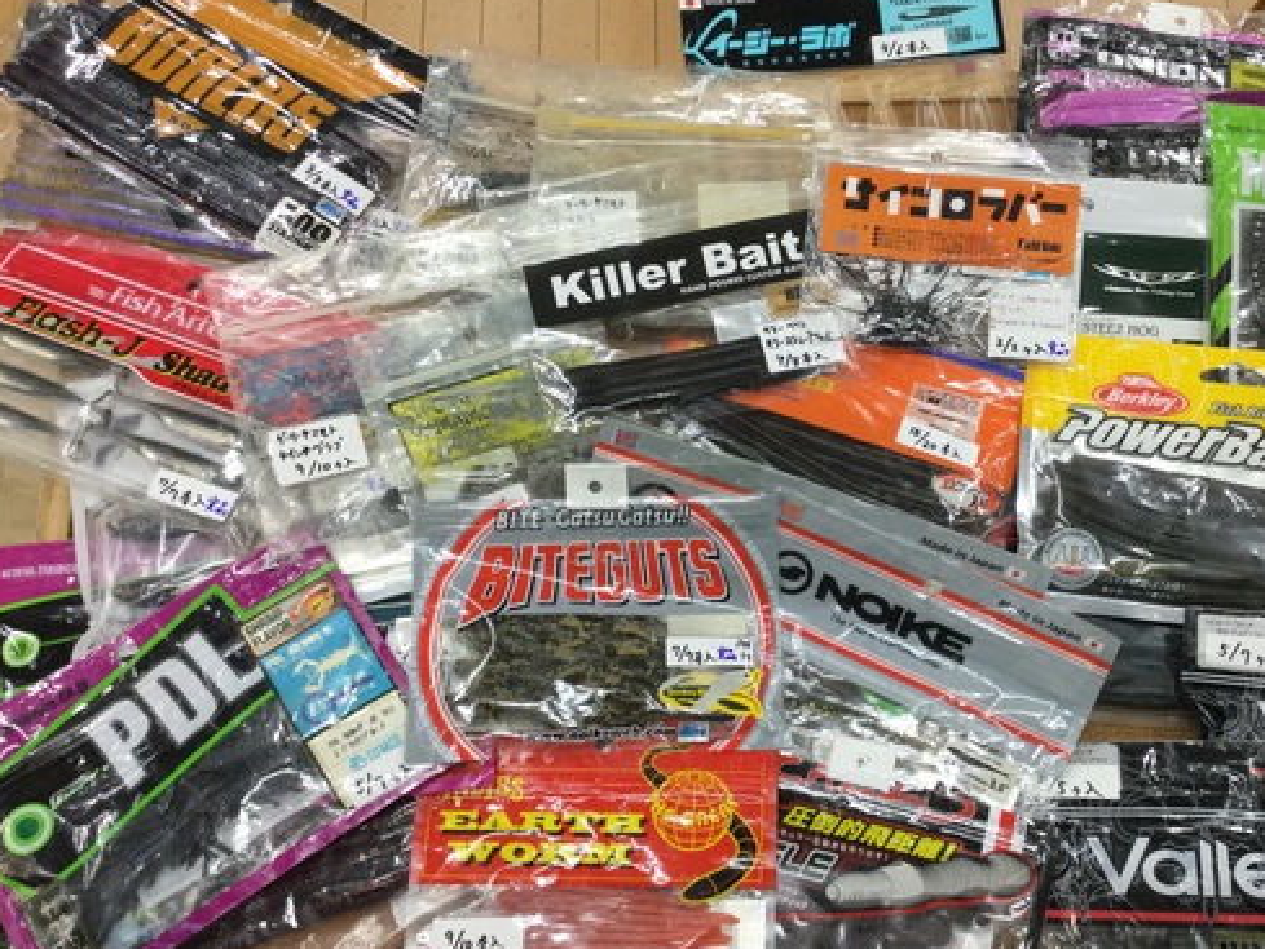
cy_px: 522
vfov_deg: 37.7
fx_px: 1389
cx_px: 771
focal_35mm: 38
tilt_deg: -72.0
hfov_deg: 48.6
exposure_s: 1/40
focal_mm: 3.3
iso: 32
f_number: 2.4
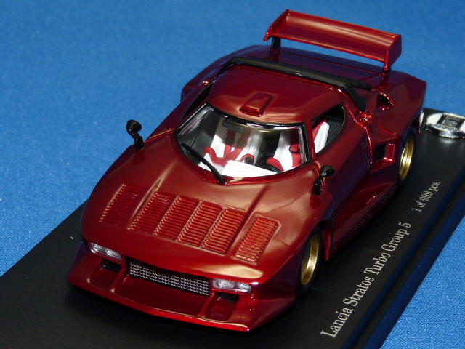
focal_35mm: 120
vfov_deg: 12.3
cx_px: 232
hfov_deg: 16.4
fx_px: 1612
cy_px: 174
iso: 100
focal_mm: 12.4
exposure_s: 1/40
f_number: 4
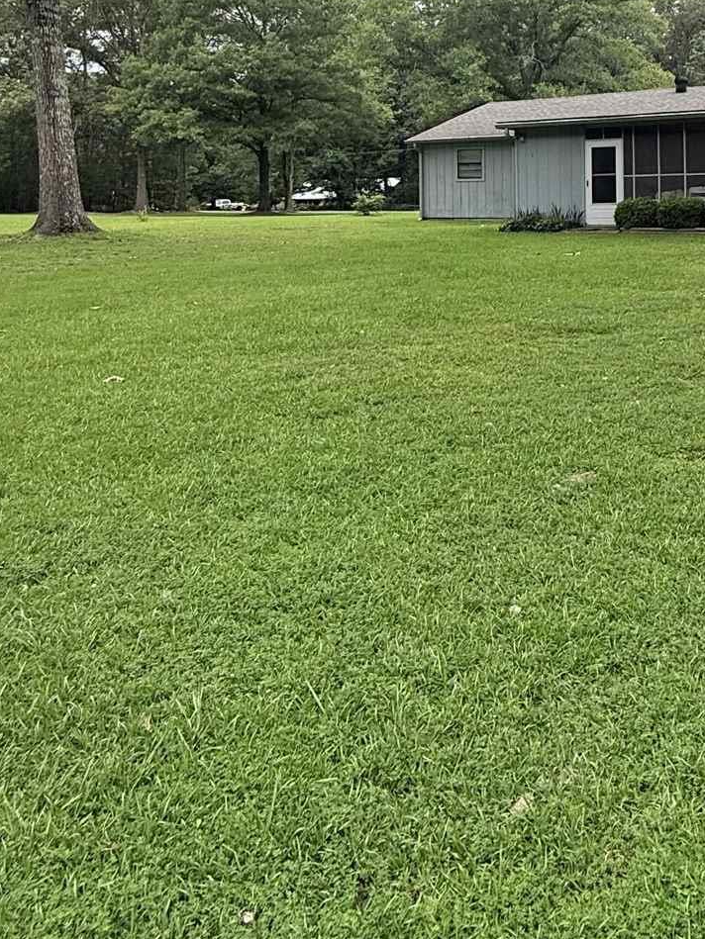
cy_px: 213
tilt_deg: +0.5
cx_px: 501
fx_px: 923
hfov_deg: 41.0
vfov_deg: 51.2
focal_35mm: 34
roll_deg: +0.5
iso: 64
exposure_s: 1/190
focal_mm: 2.22
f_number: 2.2
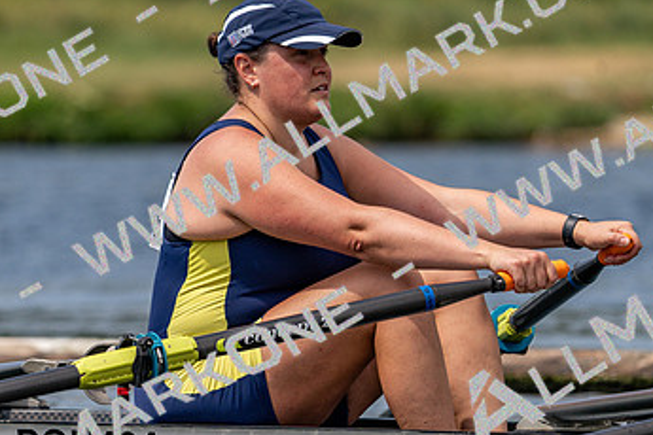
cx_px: 307
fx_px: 11136
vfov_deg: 2.2
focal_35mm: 614
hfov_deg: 3.4
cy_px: 281
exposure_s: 1/1600
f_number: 6.3
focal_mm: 365
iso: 250
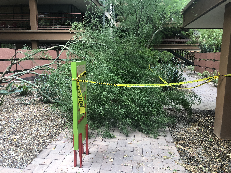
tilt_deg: -7.5
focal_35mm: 28
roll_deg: -0.2
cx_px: 116
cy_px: 86
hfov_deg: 63.4
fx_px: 187
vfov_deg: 49.7
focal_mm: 4
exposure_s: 1/30
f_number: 1.8
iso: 32
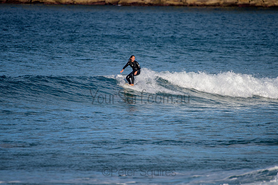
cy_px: 90
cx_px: 143
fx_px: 4737
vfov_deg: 2.2
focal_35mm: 613
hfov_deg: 3.4
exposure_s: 1/2000
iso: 140
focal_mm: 500
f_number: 5.6
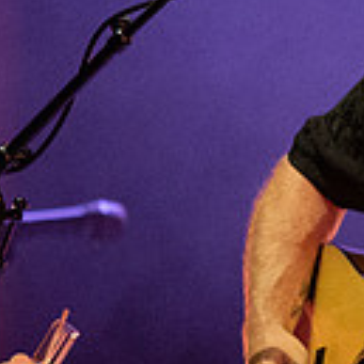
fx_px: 9184
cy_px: 36
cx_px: 542
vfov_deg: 2.3
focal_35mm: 772
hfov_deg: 2.3
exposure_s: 1/320
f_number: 2.8
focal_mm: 150
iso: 10000
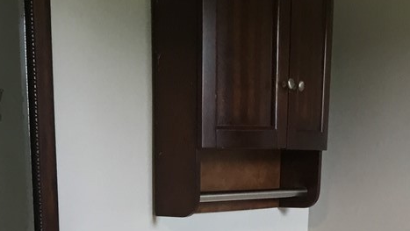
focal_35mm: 74
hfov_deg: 28.6
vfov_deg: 15.0
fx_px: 805
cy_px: 355
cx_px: 187
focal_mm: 3.3
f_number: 2.4
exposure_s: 1/33
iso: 80
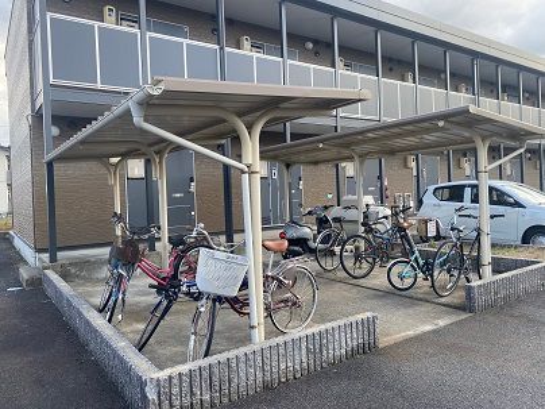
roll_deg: +2.4
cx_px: 272
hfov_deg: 67.3
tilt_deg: -1.4
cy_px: 204
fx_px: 409
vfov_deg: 53.1
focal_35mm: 26
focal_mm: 4.25
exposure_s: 1/363
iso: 32
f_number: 1.8
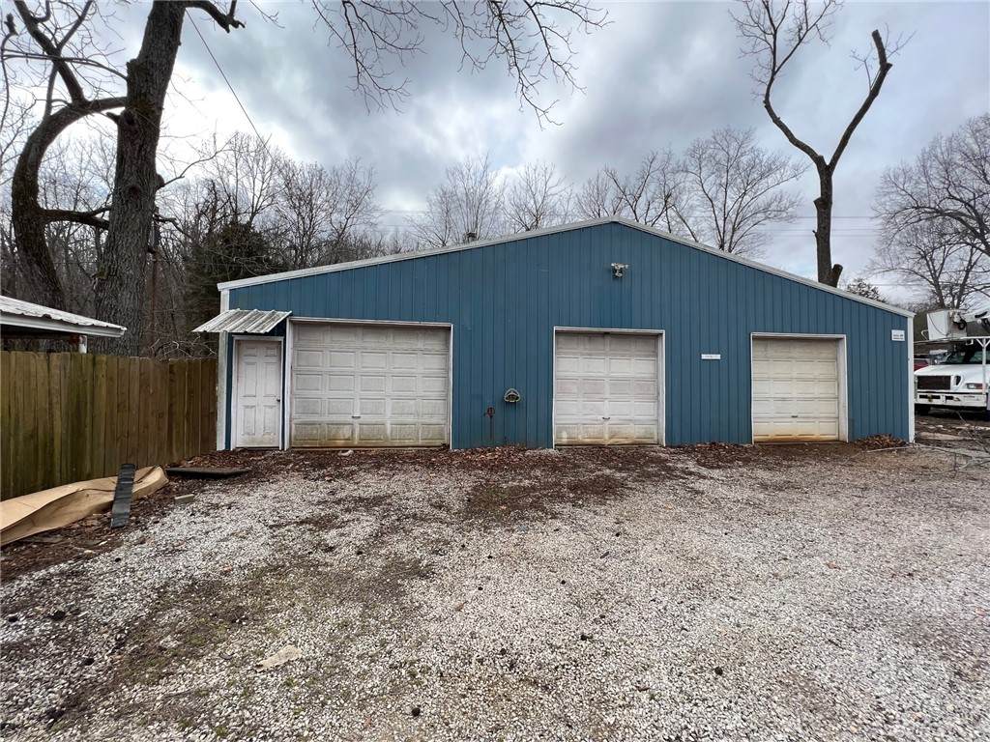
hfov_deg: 106.2
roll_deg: -0.9
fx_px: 372
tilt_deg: +0.7
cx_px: 495
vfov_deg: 89.9
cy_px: 371
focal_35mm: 13
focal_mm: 1.57
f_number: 1.8
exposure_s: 1/673
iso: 32
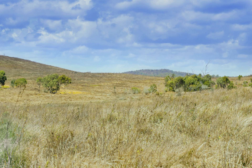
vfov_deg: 13.0
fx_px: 735
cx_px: 126
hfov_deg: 19.5
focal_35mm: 105
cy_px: 84
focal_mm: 70
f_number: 6.3
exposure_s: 1/400
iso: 125
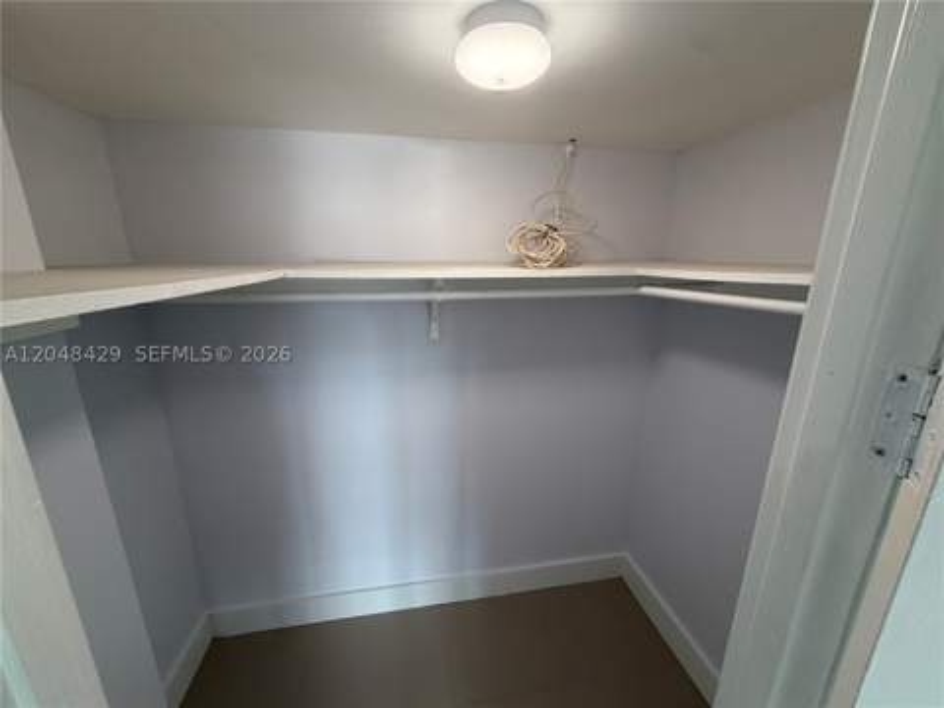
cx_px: 472
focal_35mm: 14
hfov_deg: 102.1
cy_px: 354
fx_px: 382
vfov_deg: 85.7
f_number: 2.2
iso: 160
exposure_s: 1/120
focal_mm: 2.22
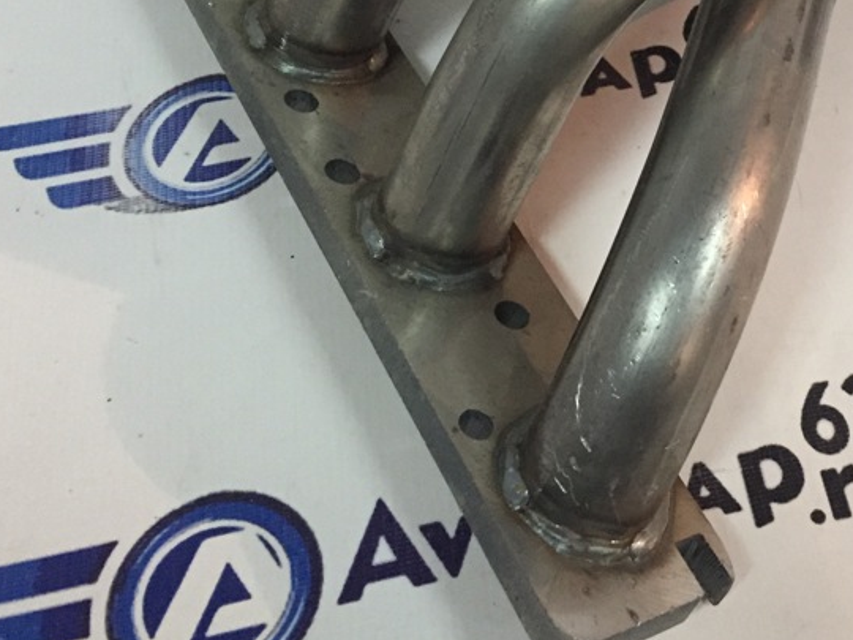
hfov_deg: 33.6
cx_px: 716
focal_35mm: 55
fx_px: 1355
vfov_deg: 25.6
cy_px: 49
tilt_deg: -51.4
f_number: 2.2
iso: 250
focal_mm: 4.15
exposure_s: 1/25
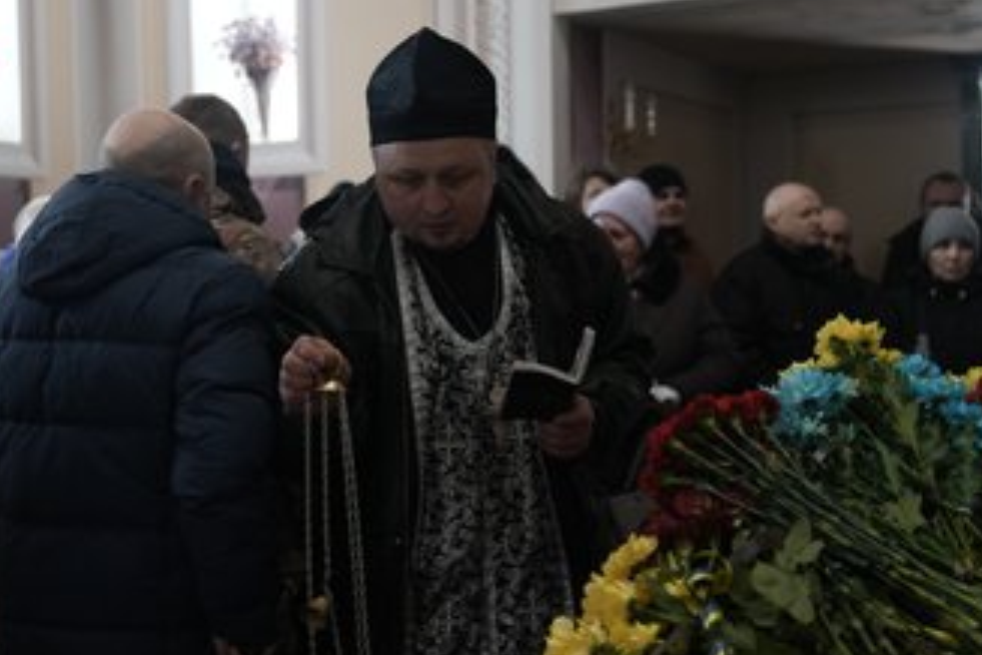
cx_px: 468
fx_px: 1500
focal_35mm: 55
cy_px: 323
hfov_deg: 36.2
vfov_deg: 24.6
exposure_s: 1/60
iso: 2500
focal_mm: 45
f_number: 2.8
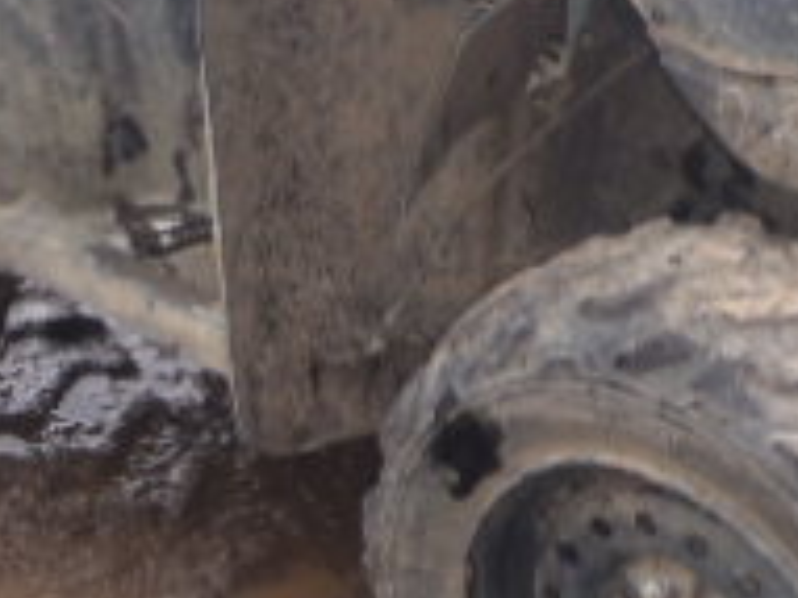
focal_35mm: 94
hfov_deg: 20.9
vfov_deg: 15.7
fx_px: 2166
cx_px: 426
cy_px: 167
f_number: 3.5
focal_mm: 5
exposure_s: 1/40
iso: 100
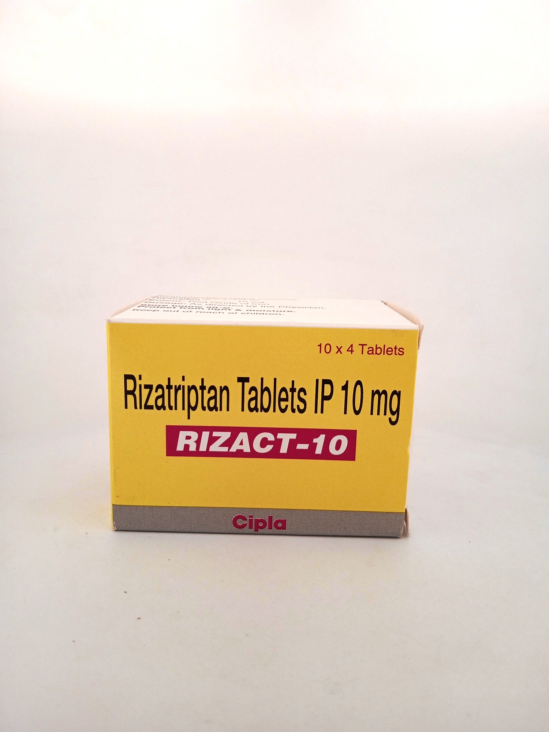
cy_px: 366
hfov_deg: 49.7
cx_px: 274
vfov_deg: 63.4
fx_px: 592
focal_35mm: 28
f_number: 2.2
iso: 113
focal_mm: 3.43
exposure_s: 1/276
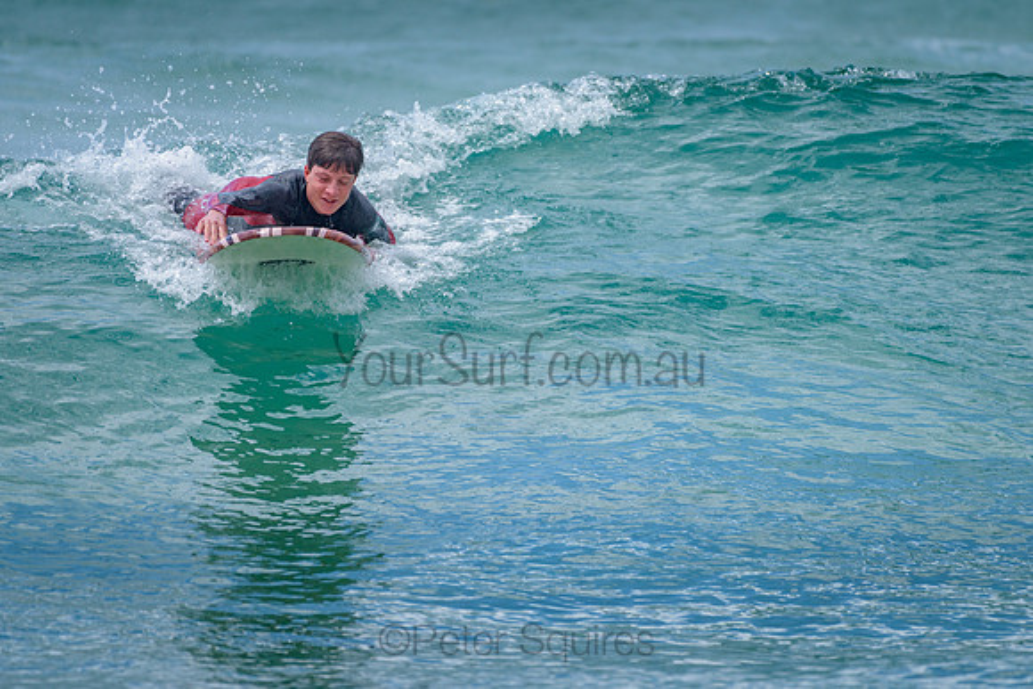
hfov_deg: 3.4
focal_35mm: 613
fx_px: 17591
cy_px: 268
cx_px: 522
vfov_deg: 2.2
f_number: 5.6
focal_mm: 500
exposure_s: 1/2000
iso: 220
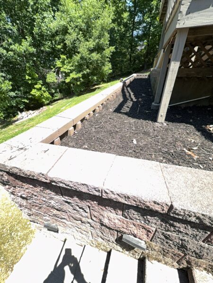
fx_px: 115
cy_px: 142
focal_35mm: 14
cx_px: 106
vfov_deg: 102.1
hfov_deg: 85.7
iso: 16
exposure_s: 1/150
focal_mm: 2.22
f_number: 2.2
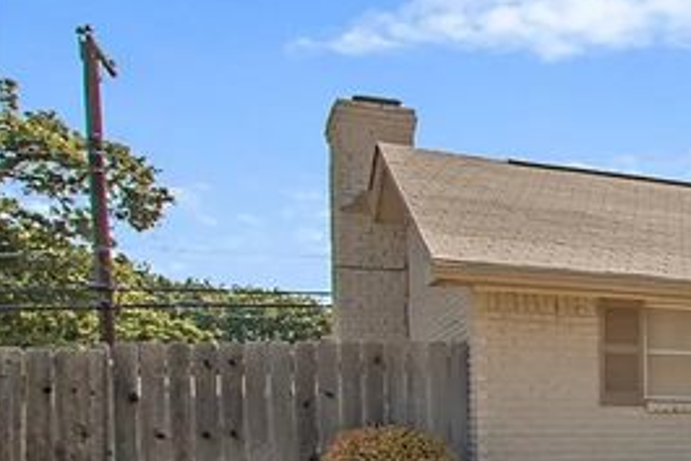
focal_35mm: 58
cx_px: 1322
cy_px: 454
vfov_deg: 22.6
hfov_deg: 20.4
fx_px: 1114
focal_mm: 10
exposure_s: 1/2000
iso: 100
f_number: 6.3
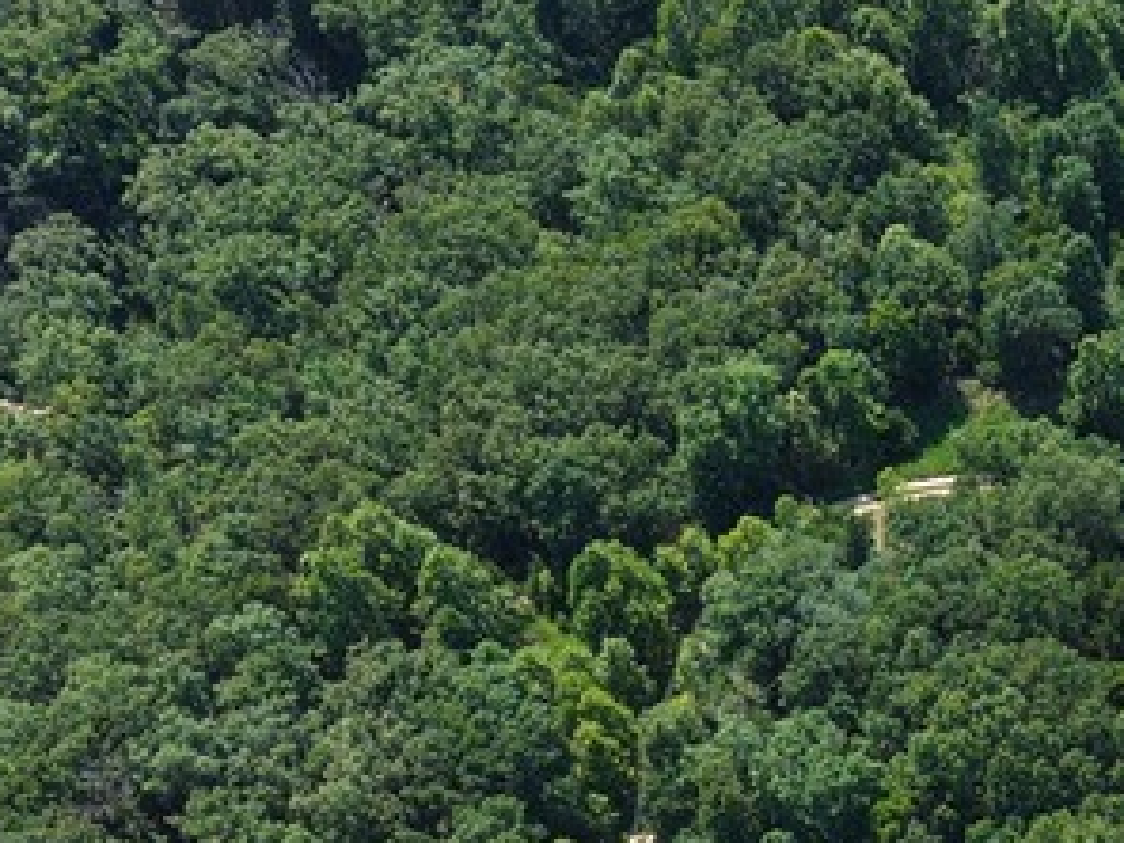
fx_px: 2695
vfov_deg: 16.3
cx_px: 1302
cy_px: 1253
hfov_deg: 22.0
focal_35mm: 83
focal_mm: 8.67
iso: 130
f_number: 1.8
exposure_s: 1/1600
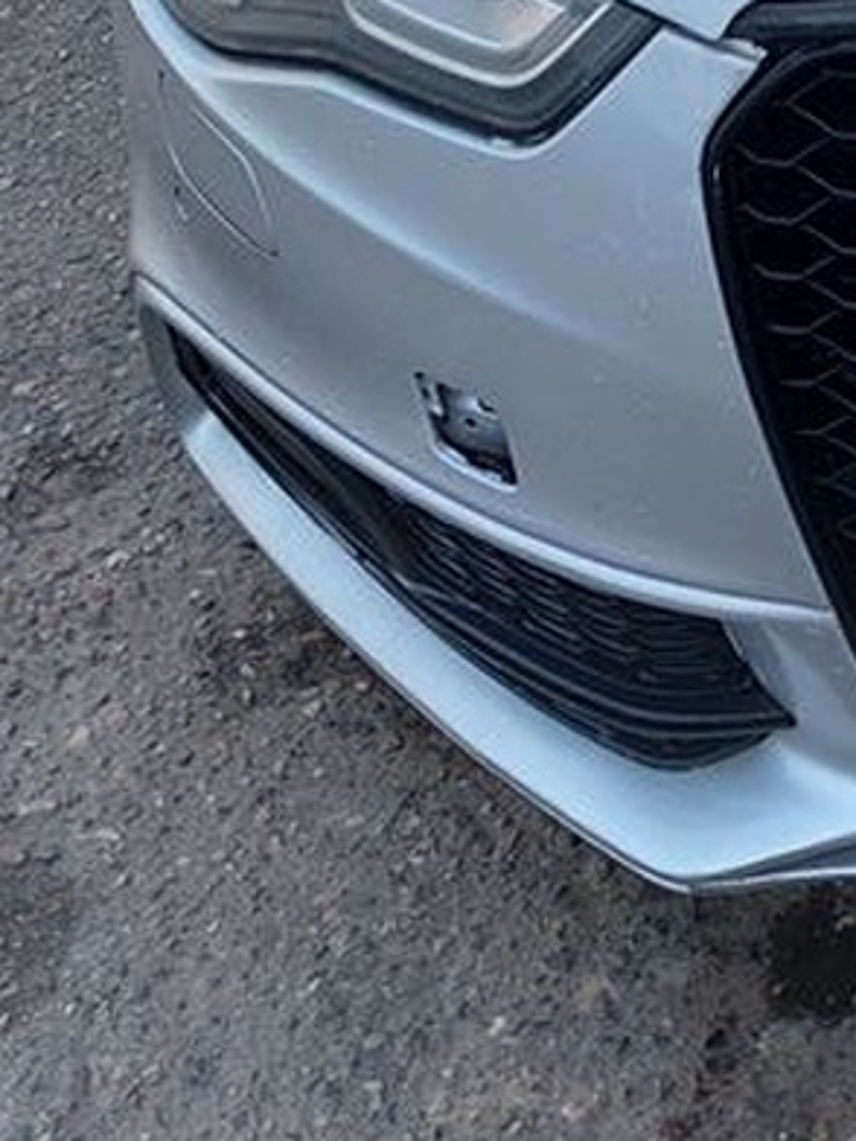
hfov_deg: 13.5
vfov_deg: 17.1
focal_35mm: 98
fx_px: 3231
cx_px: 1549
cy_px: -792
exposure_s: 1/100
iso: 40
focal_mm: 5.23
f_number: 1.8
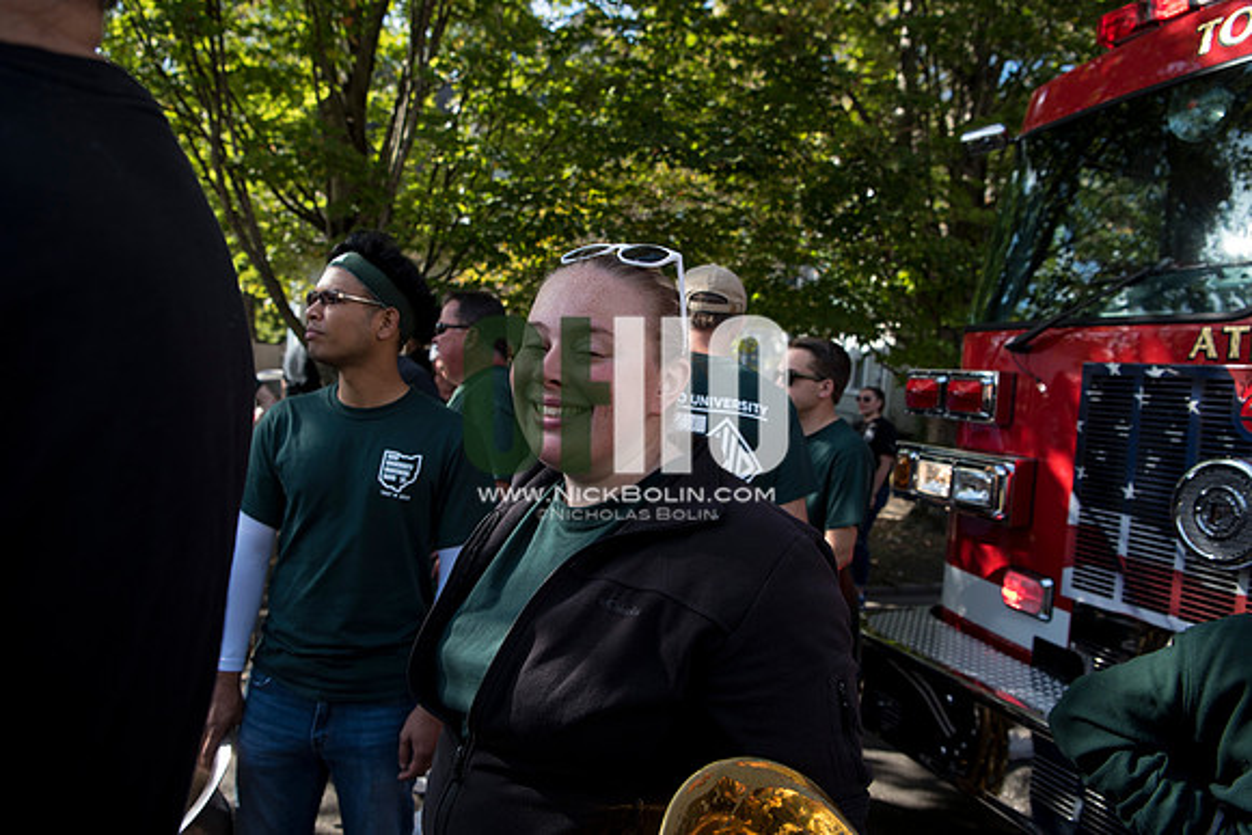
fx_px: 835
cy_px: 418
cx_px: 626
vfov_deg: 53.2
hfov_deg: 73.7
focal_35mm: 24
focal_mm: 24
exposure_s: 1/640
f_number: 4.5
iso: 250
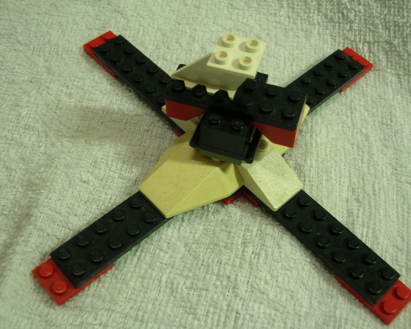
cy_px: 164
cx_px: 201
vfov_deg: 34.2
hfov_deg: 42.0
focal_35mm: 44
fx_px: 535
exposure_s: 1/4.1
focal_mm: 7
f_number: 3.1
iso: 51
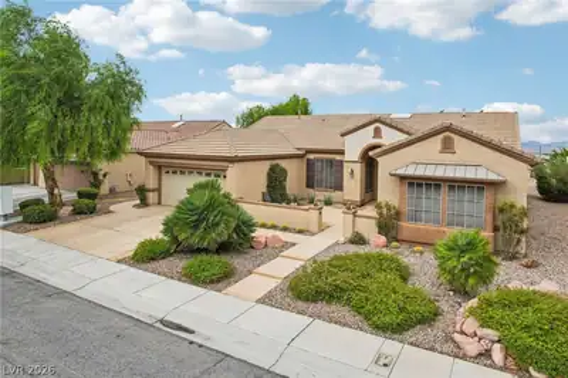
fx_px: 347
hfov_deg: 78.6
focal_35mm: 22
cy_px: 189
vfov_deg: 57.1
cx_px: 284
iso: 130
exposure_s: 1/1250
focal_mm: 8.4
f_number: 2.8
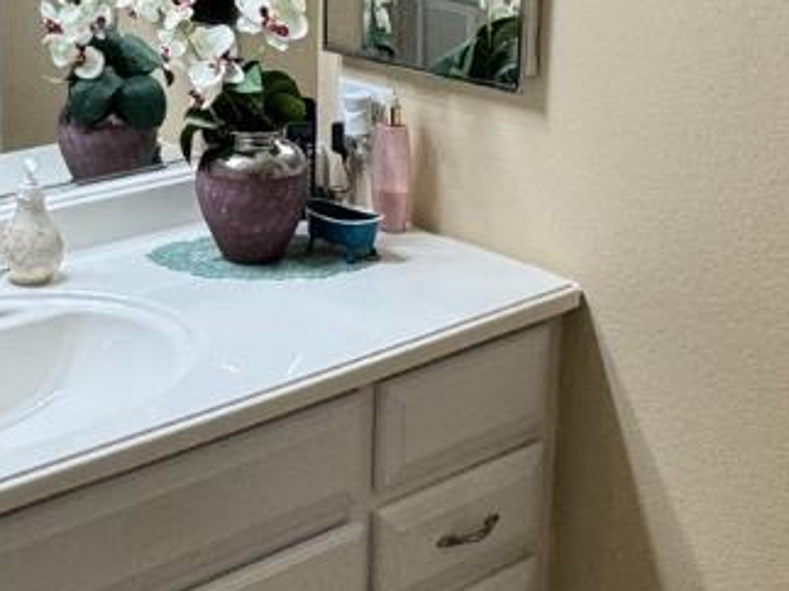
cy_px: 101
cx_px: 283
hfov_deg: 29.7
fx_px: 1481
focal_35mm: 65
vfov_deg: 22.2
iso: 125
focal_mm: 2.22
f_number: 2.2
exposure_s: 1/120
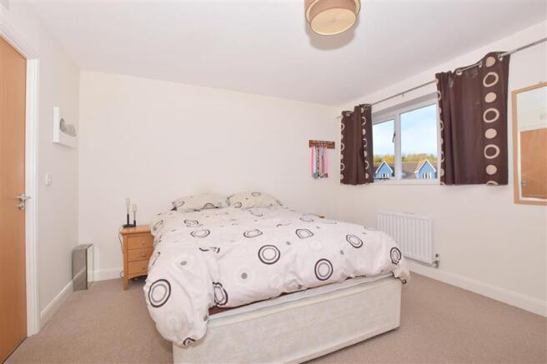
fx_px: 228
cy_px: 182
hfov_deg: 100.4
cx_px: 274
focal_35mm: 15
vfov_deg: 77.3
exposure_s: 1/200
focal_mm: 10
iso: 400
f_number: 14
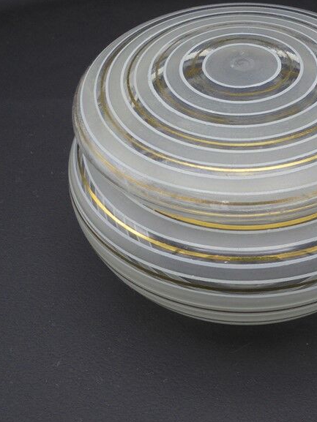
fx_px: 647
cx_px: 231
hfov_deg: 27.2
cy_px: 175
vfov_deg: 36.1
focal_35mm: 53
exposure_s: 1/30
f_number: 4
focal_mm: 6.1
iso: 200
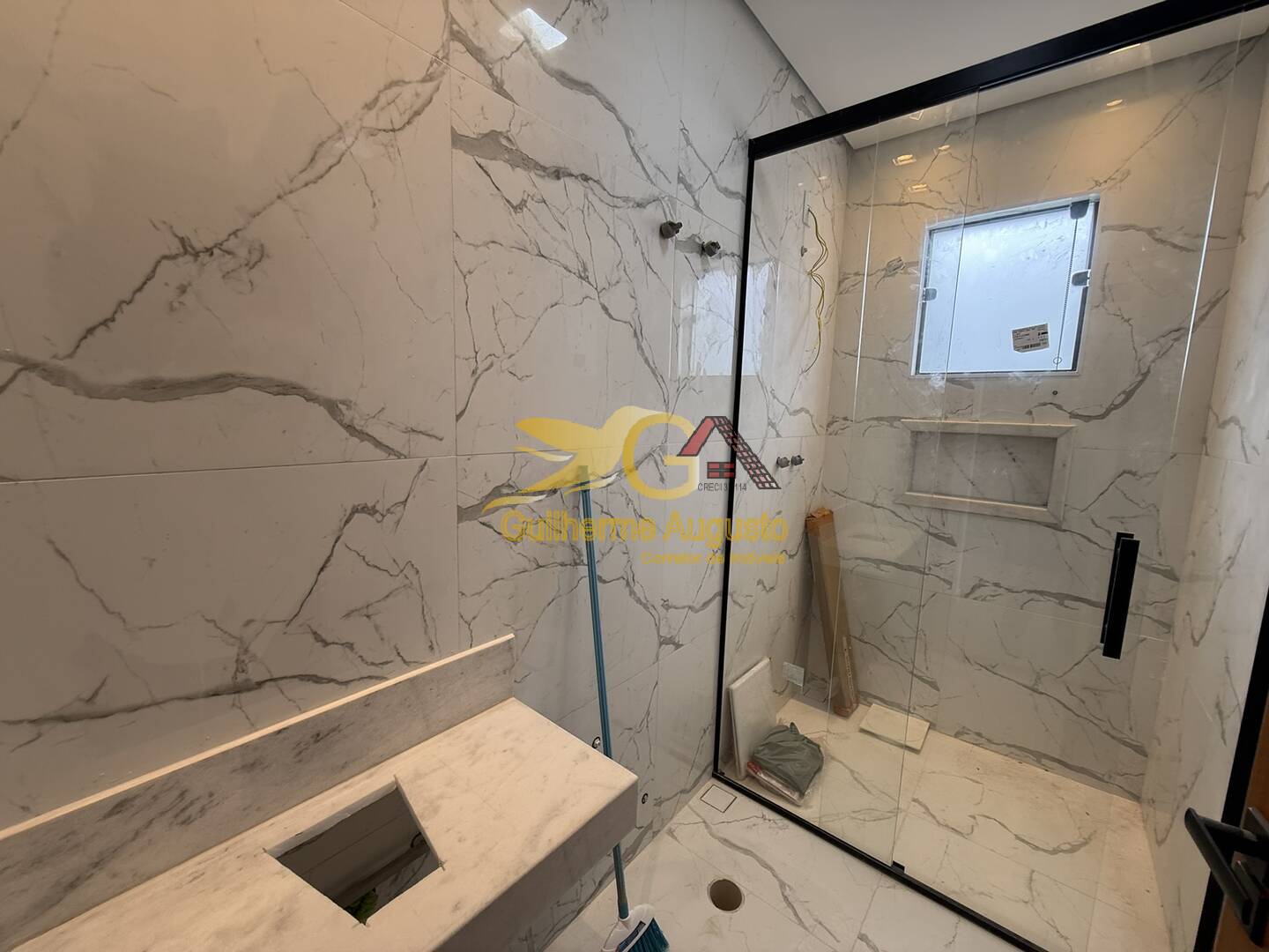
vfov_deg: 85.7
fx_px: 513
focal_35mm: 14
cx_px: 634
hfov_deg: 102.1
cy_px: 476
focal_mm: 2.22
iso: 80
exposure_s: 1/120
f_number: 2.2
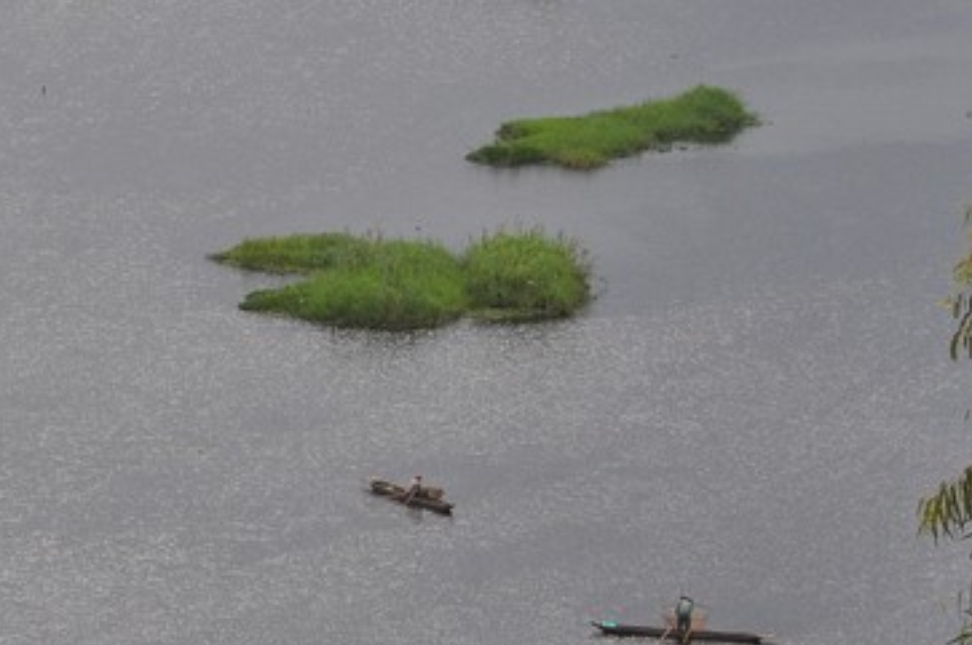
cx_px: -48
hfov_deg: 4.7
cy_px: 418
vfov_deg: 3.2
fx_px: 11712
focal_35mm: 434
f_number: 10
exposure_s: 1/400
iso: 280
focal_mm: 105
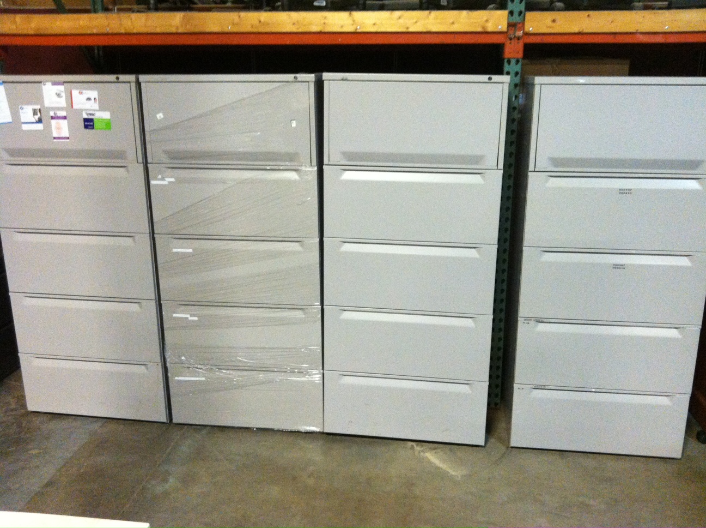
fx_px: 713
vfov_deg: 40.6
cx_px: 353
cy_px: 264
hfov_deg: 52.7
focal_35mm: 35
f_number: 2.8
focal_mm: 3.85
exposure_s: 1/15
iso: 400
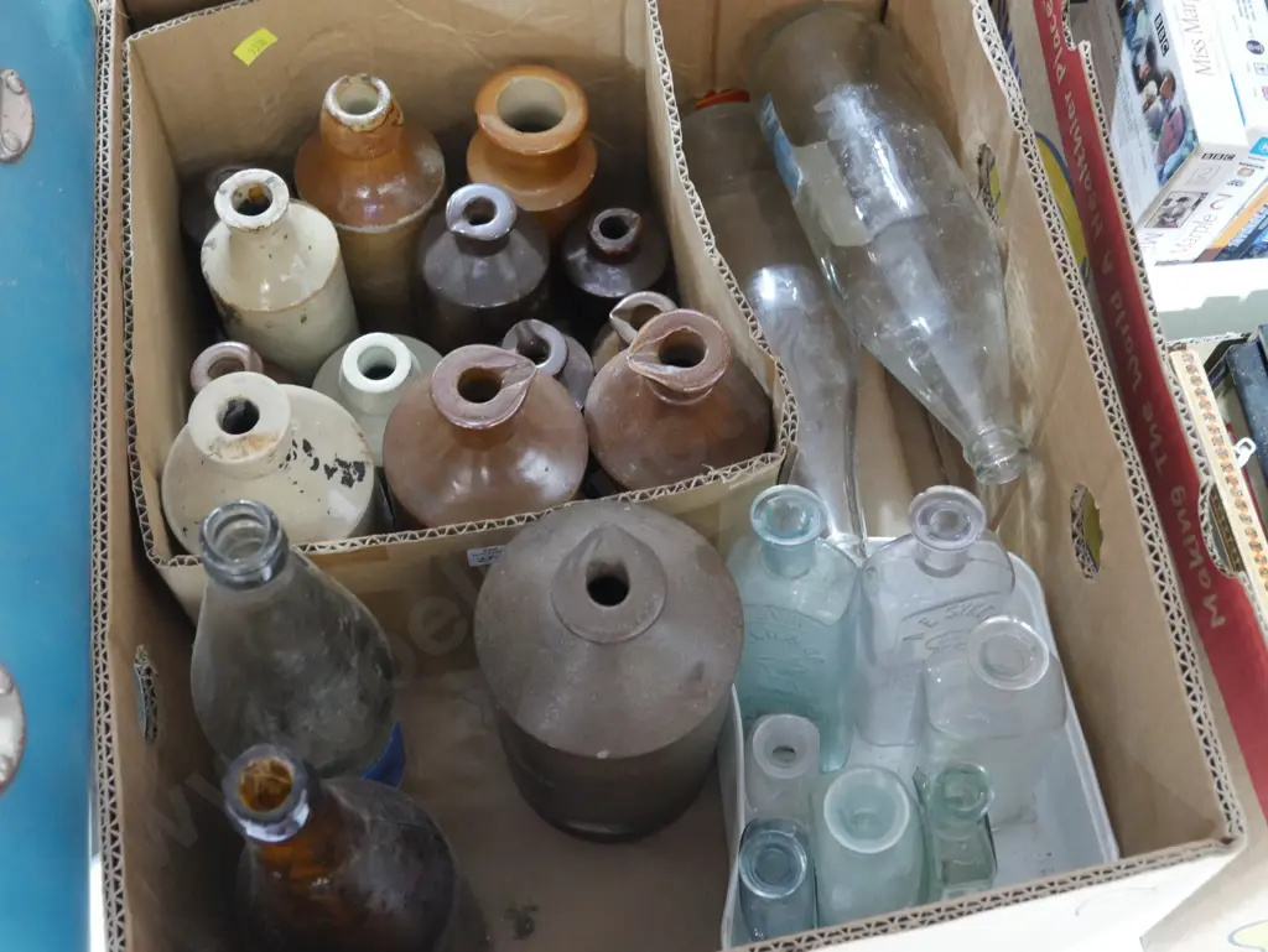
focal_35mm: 44
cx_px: 634
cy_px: 476
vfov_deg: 32.9
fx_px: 1612
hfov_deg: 42.9
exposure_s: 1/15
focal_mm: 22
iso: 3200
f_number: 4.7
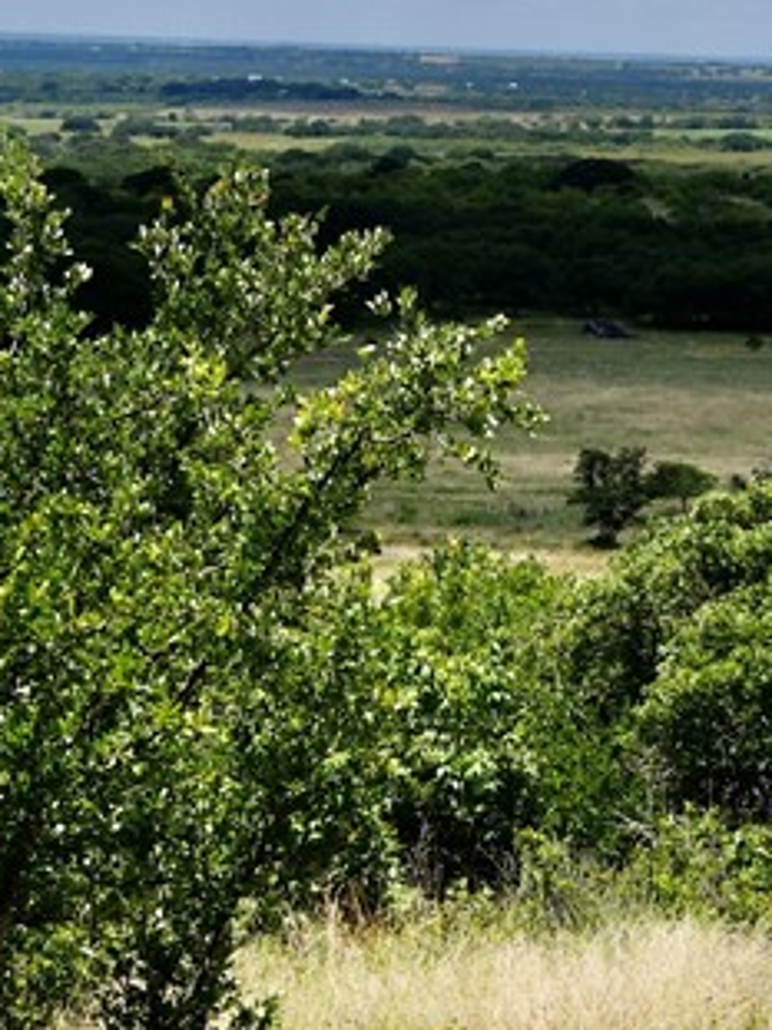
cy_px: 238
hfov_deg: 11.8
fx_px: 3600
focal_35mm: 121
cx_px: 1060
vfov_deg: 16.2
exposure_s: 1/320
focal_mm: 24
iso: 100
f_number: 9
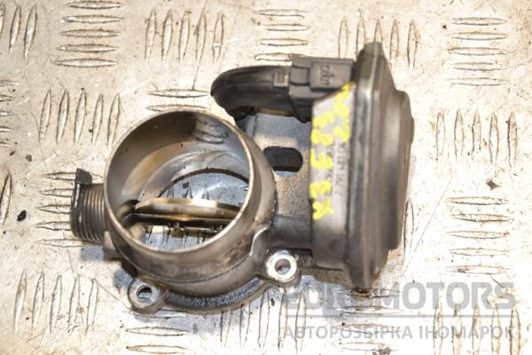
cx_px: 266
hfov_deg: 23.4
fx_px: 1286
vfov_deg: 15.7
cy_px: 178
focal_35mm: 87
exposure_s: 1/60
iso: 800
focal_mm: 58
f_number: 5
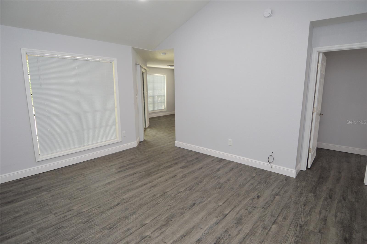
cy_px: 122
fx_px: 183
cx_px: 184
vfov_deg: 67.3
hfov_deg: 90.1
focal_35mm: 18
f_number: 4
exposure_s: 1/60
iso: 400
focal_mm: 12
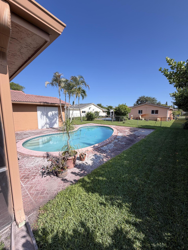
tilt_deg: -6.1
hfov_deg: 85.7
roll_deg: +0.0
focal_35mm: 14
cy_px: 125
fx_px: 101
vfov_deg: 102.1
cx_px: 94
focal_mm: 2.22
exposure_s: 1/303
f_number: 2.2
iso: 50
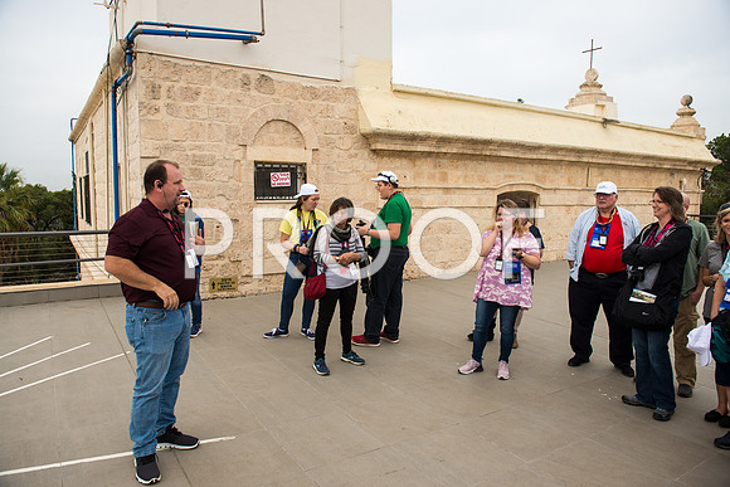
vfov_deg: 53.2
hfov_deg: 73.7
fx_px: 487
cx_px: 365
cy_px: 244
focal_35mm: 24
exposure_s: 1/800
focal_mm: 24
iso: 100
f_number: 3.5
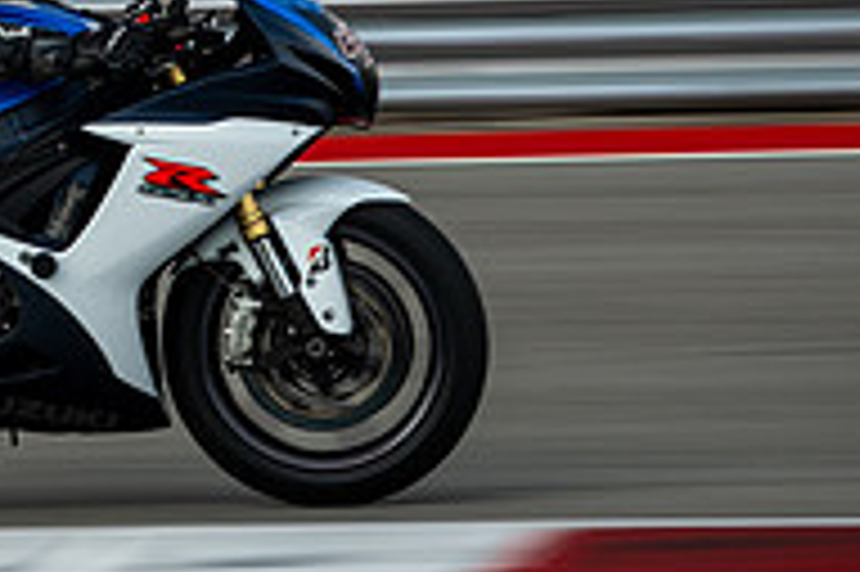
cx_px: -432
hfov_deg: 4.5
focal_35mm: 456
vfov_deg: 3.0
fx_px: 10884
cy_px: -173
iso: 160
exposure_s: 1/200
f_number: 5.6
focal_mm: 100
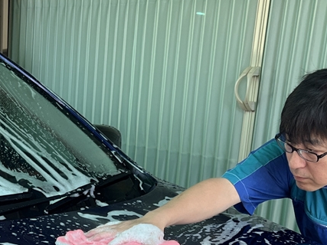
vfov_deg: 17.7
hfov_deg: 24.4
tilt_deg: -15.8
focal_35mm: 78
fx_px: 737
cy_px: 316
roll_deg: -2.5
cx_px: 42
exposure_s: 1/544
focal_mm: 5.1
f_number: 1.6
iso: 50
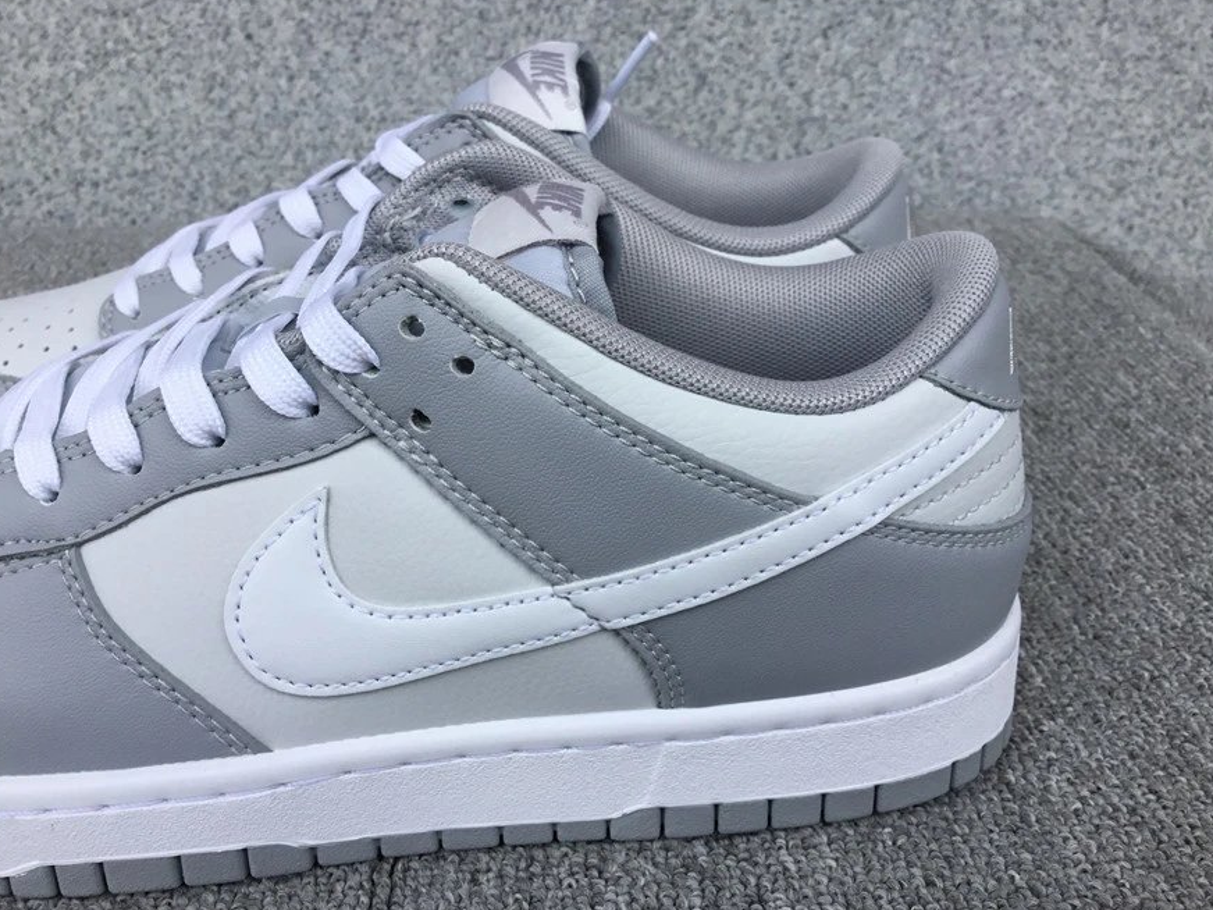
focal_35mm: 32
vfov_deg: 44.2
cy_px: 452
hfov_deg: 56.8
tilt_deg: -27.1
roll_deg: -0.5
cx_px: 609
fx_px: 1121
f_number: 2.4
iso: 25
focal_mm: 3.3
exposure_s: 1/799
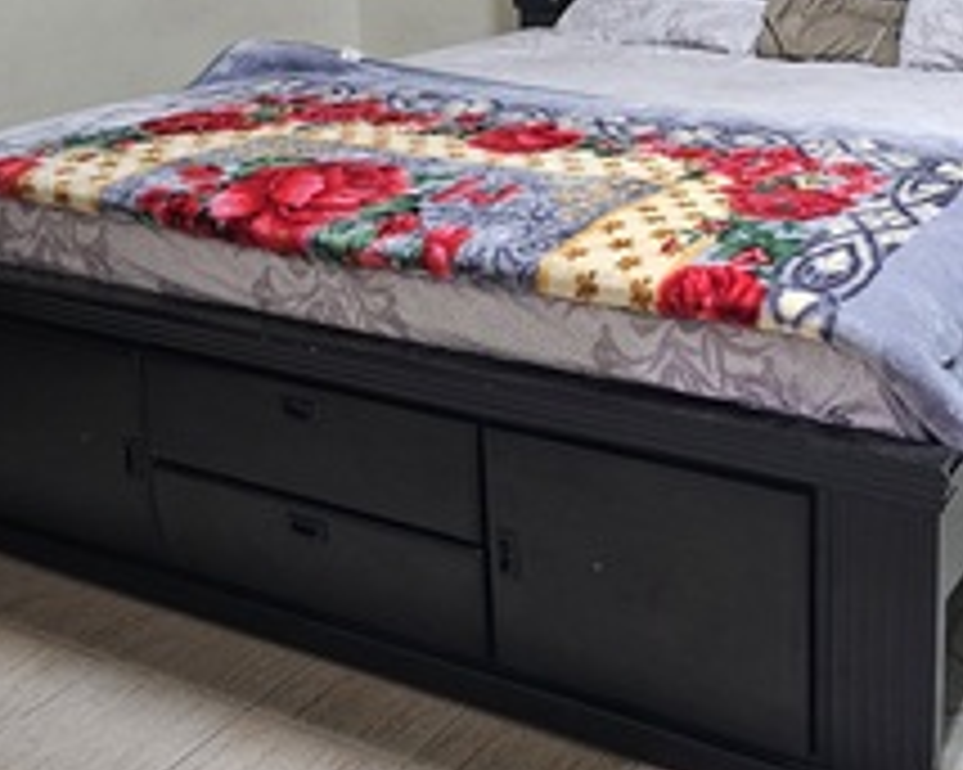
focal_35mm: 48
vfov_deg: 30.4
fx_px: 1367
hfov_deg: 37.3
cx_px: 785
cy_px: 119
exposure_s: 1/30
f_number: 1.7
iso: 640
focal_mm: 6.3
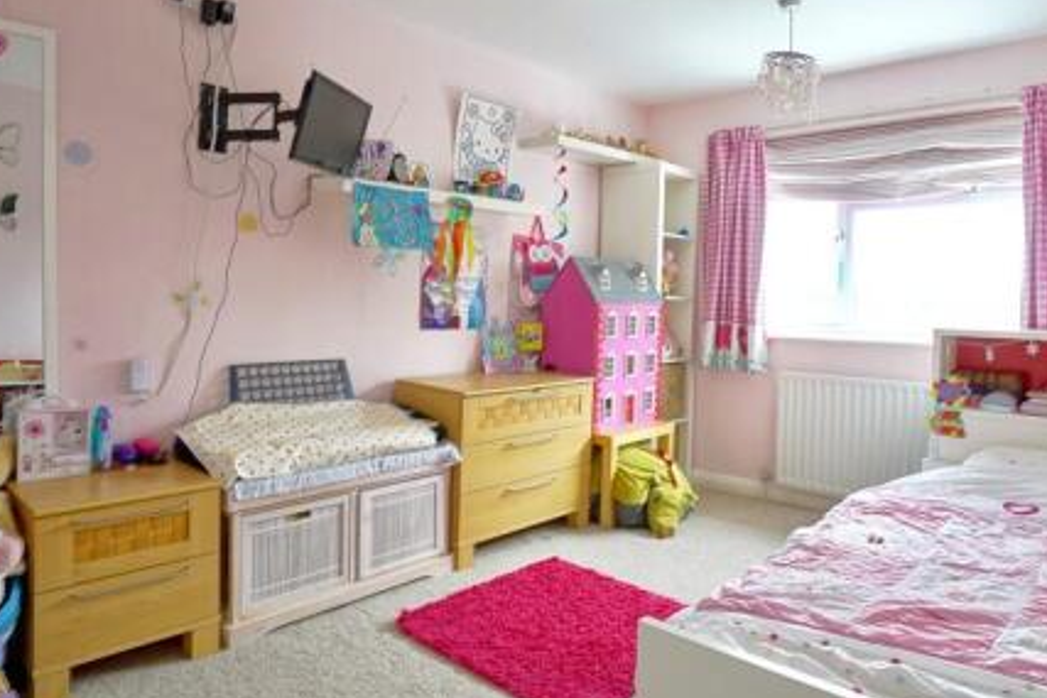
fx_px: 669
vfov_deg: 55.0
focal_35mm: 23
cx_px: 570
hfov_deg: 75.9
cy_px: 307
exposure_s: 1/2
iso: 125
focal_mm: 10
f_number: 8
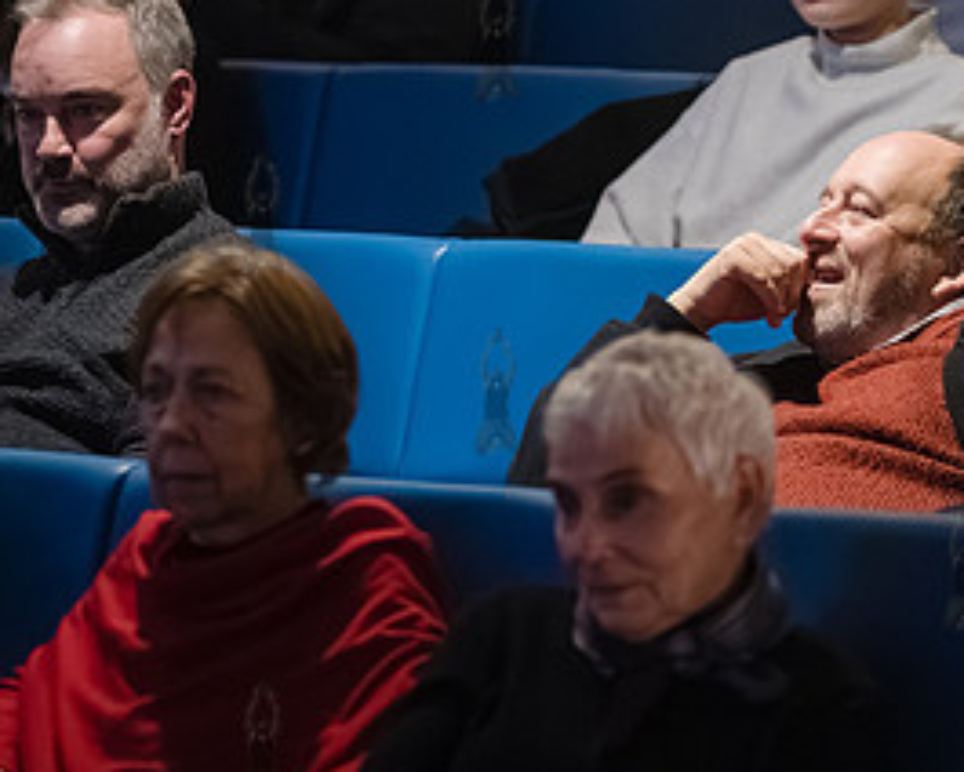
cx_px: 964
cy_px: 213
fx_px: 9073
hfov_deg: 6.1
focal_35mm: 318
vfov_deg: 4.9
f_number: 3.5
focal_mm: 155
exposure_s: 1/320
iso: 8000
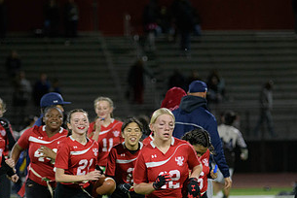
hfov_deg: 8.9
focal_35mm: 232
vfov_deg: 5.9
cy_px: 132
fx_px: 1916
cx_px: 154
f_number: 2.8
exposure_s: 1/640
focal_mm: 122
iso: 2800
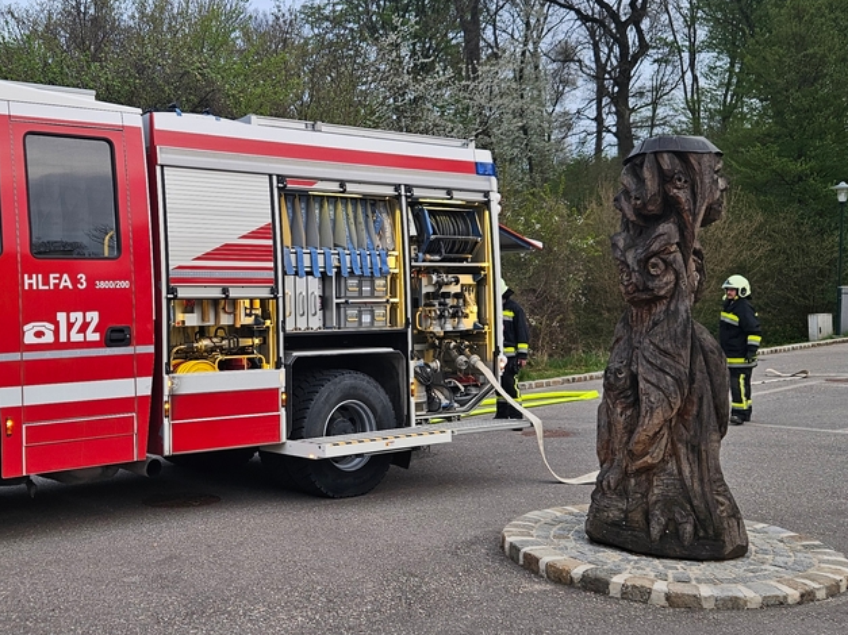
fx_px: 1078
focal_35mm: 44
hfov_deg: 42.2
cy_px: 290
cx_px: 260
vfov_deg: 32.8
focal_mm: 5.4
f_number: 1.8
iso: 50
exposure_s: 1/100
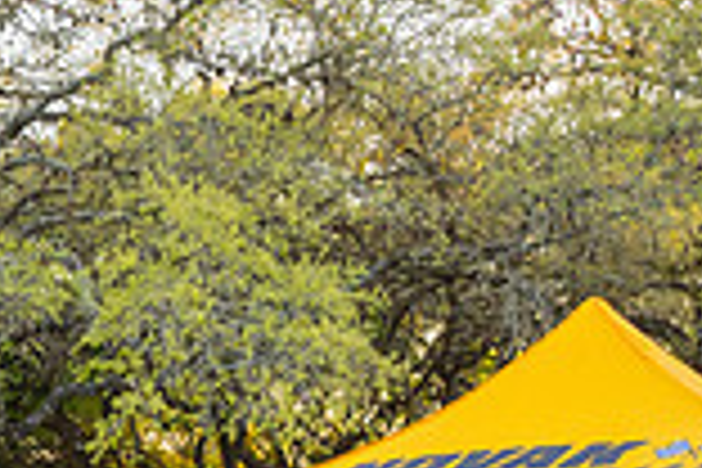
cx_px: -140
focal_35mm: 89
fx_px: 1735
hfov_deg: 21.3
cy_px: 738
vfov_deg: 14.2
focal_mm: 24
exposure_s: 1/1000
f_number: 4
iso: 1600
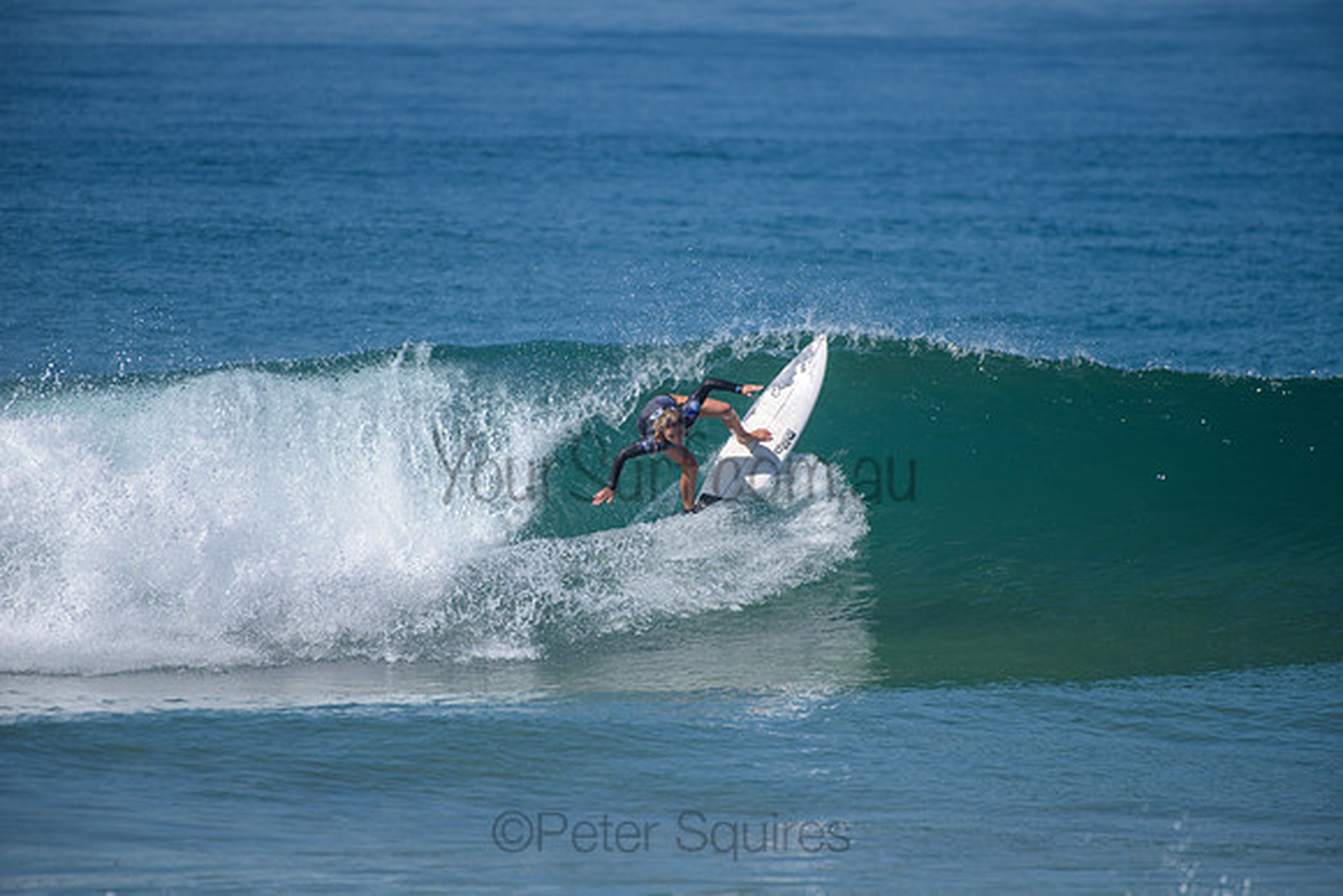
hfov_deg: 4.1
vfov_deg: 2.8
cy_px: 448
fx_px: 18656
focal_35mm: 500
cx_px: 672
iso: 160
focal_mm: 500
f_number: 5.6
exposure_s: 1/2000
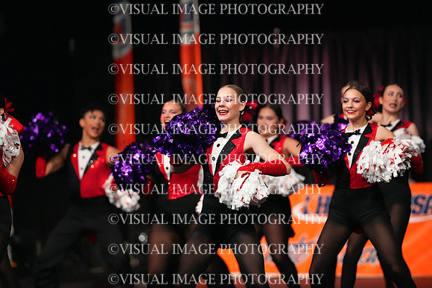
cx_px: 216
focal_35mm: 300
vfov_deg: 4.6
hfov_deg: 6.9
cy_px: 144
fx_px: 3601
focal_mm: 300
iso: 16000
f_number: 3.5
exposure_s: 1/1250
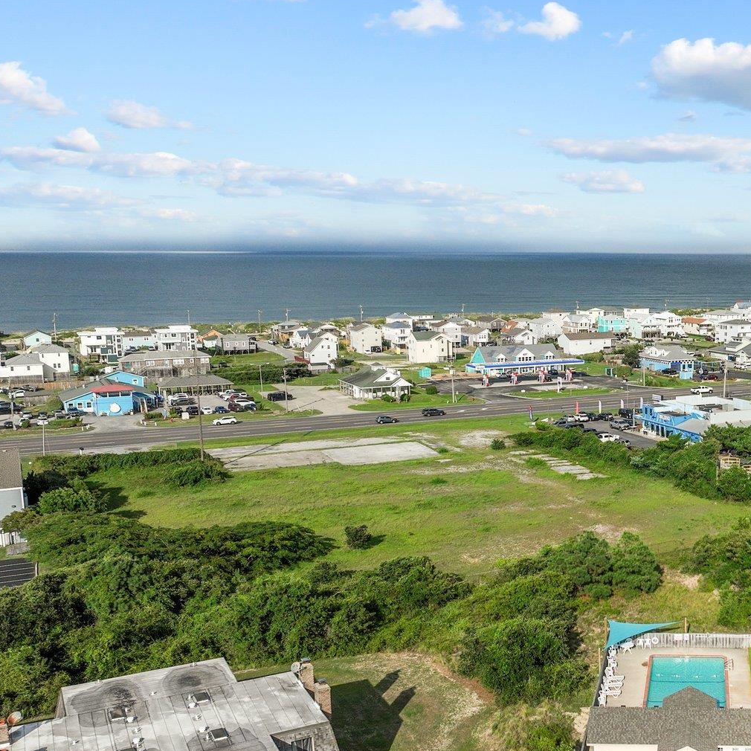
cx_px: 684
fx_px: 1055
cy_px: 433
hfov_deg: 36.6
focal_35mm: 43
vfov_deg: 39.1
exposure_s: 1/8000
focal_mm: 12.29
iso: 100
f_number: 2.8
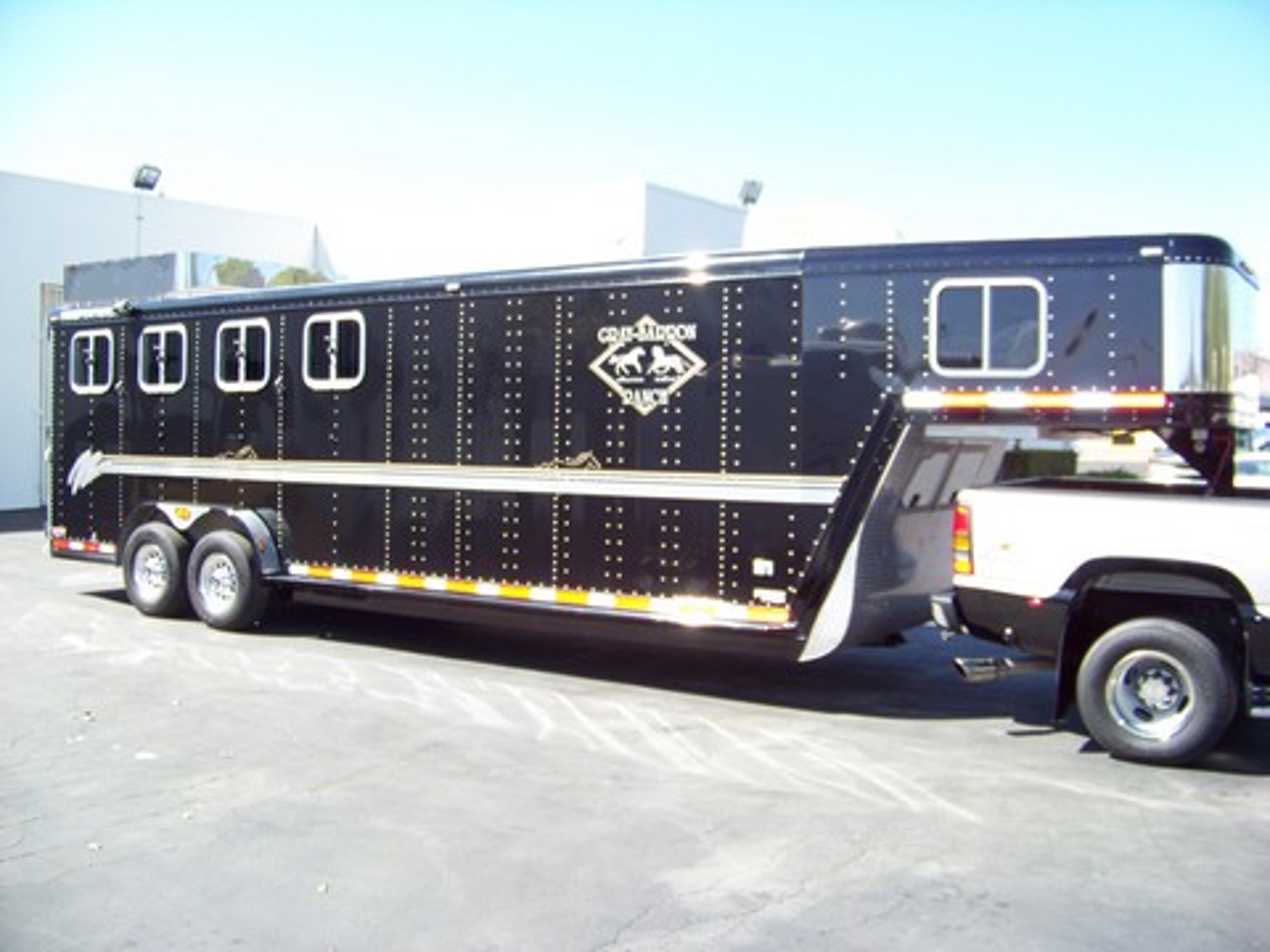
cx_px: 635
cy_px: 476
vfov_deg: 39.7
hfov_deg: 51.4
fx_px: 1321
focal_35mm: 36
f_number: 2.8
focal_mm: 5.85
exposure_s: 1/320
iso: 72
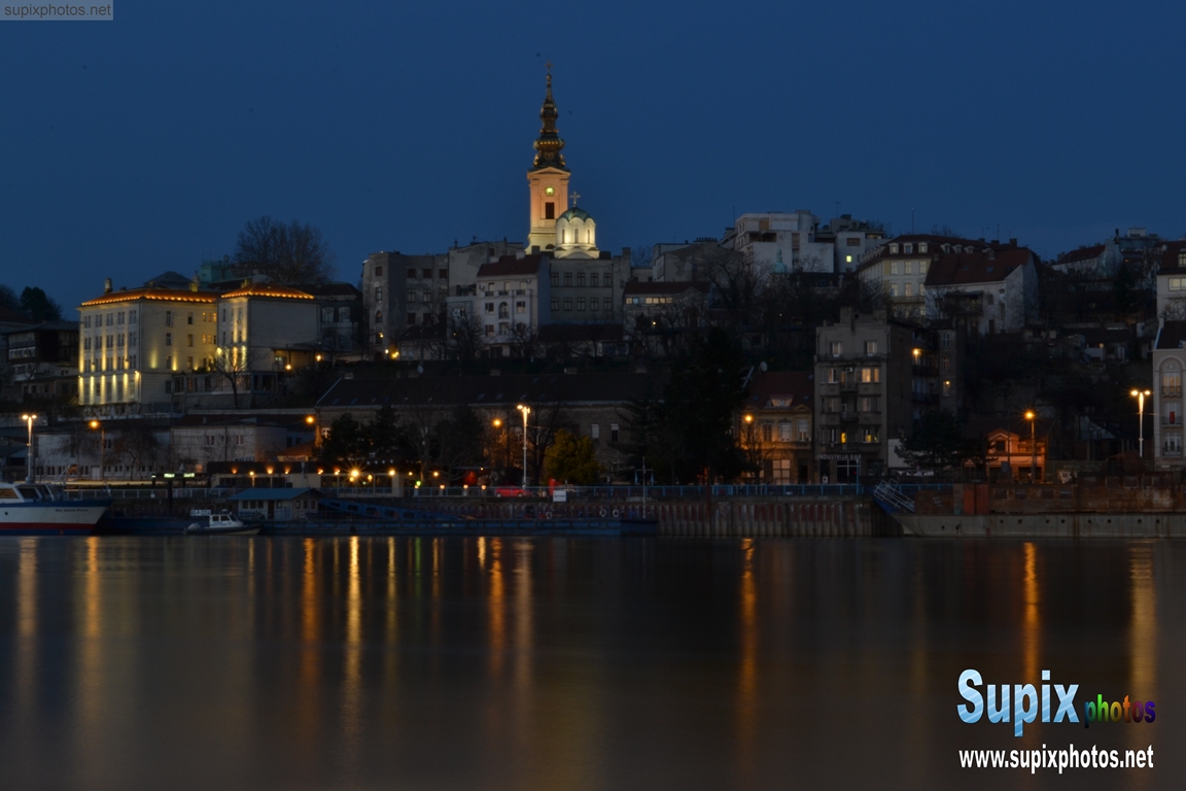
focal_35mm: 82
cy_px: 396
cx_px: 593
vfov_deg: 16.6
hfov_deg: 24.6
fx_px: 2718
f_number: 36
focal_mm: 55
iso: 100
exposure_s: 15
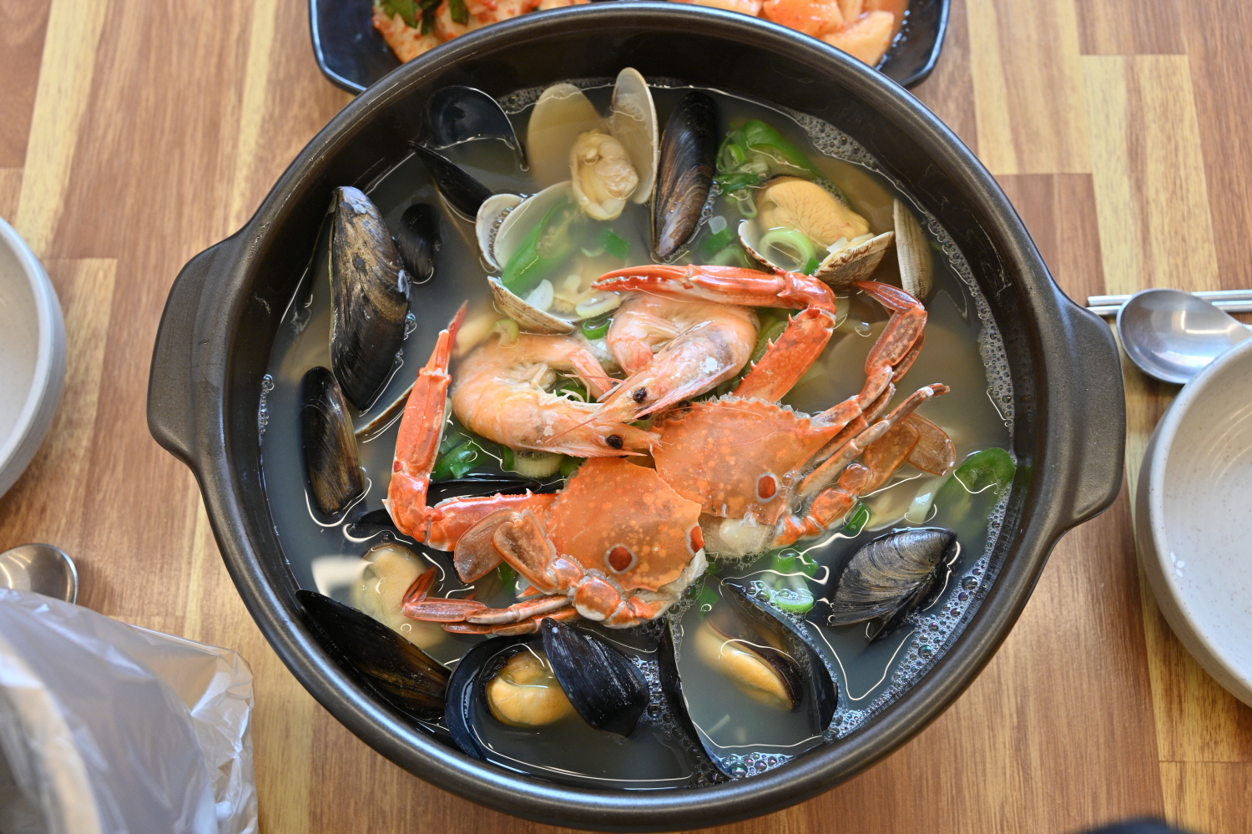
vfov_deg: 35.9
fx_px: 1286
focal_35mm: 37
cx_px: 626
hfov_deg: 51.9
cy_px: 417
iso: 500
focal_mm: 37
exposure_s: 1/125
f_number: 6.3
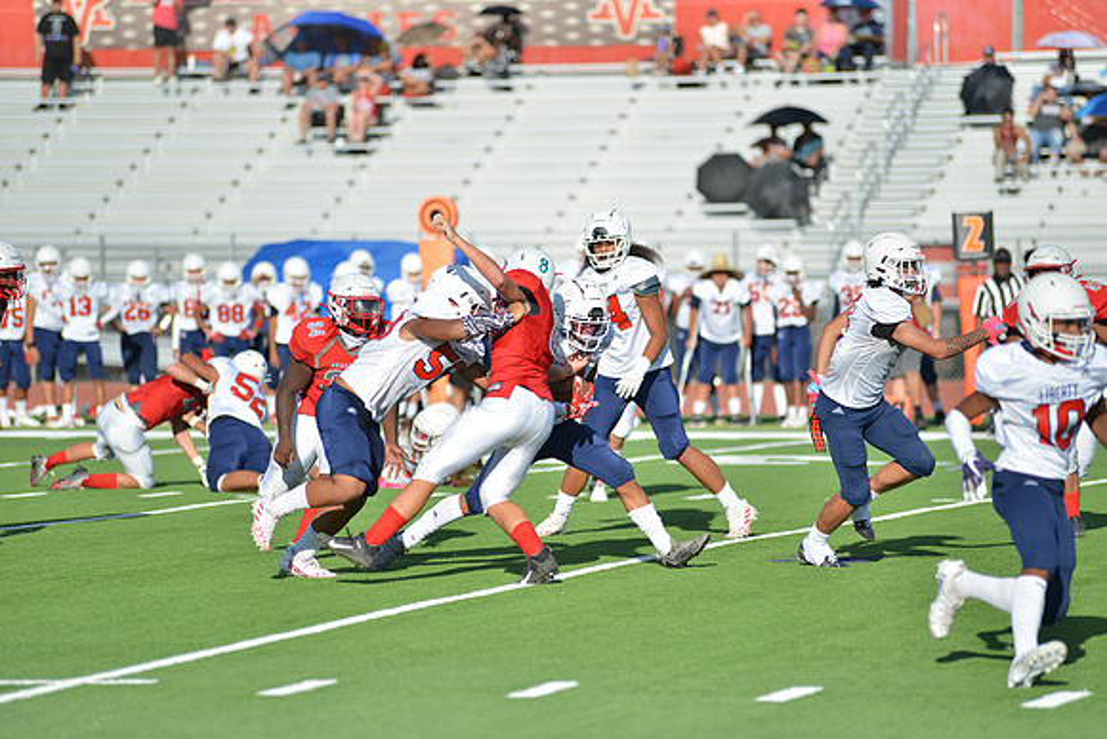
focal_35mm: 200
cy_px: 370
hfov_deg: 10.3
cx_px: 554
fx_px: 6151
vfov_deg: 6.9
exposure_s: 1/1600
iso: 100
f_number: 2.8
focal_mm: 200
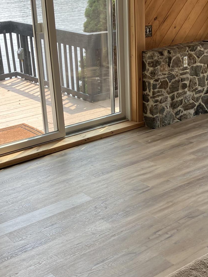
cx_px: 129
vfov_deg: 32.9
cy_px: 191
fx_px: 465
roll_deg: +0.9
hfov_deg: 25.2
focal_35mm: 58
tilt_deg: -26.2
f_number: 1.8
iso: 25
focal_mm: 3.99
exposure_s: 1/163
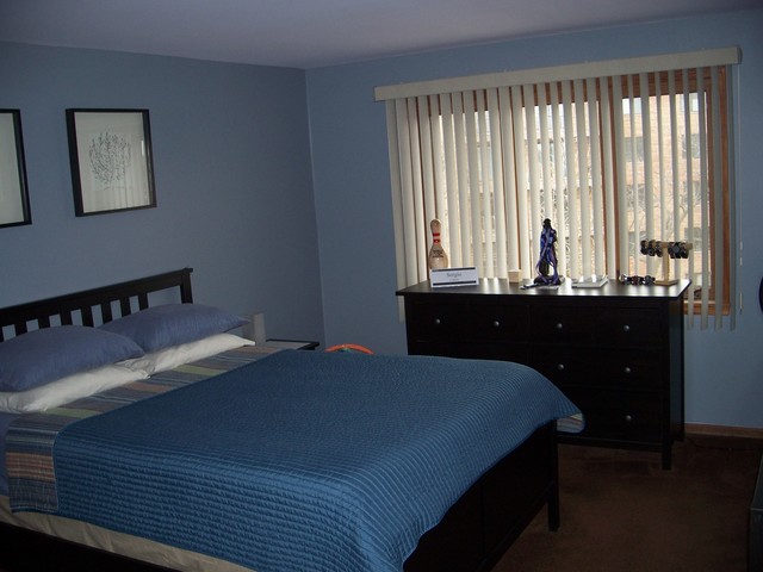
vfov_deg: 38.7
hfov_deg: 50.1
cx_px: 382
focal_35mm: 37
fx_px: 816
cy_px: 286
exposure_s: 1/60
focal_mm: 7.8
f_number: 2.8
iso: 125
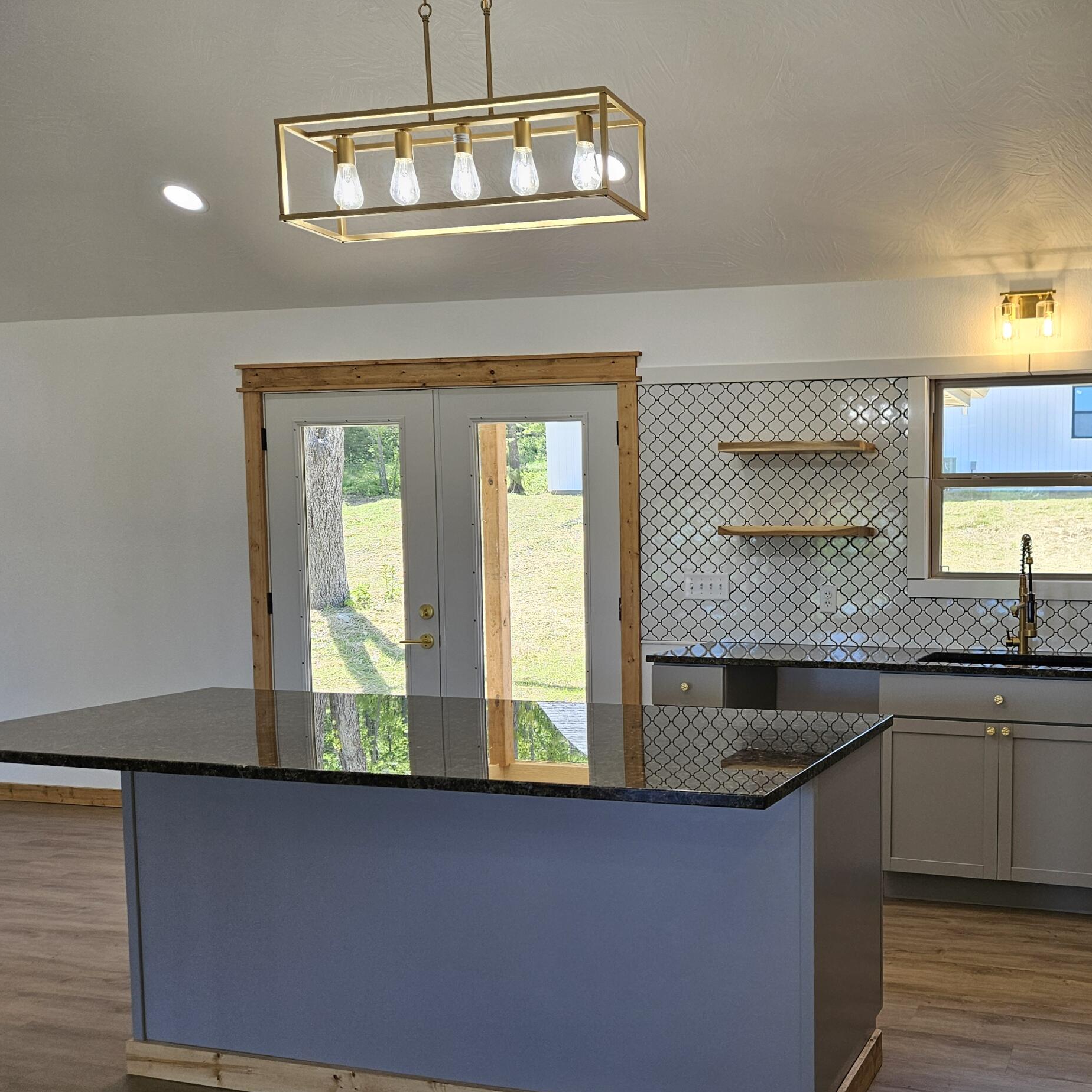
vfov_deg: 49.6
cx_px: 857
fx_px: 1178
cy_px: 615
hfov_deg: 47.3
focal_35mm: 33
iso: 40
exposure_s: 1/120
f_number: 1.8
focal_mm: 5.4
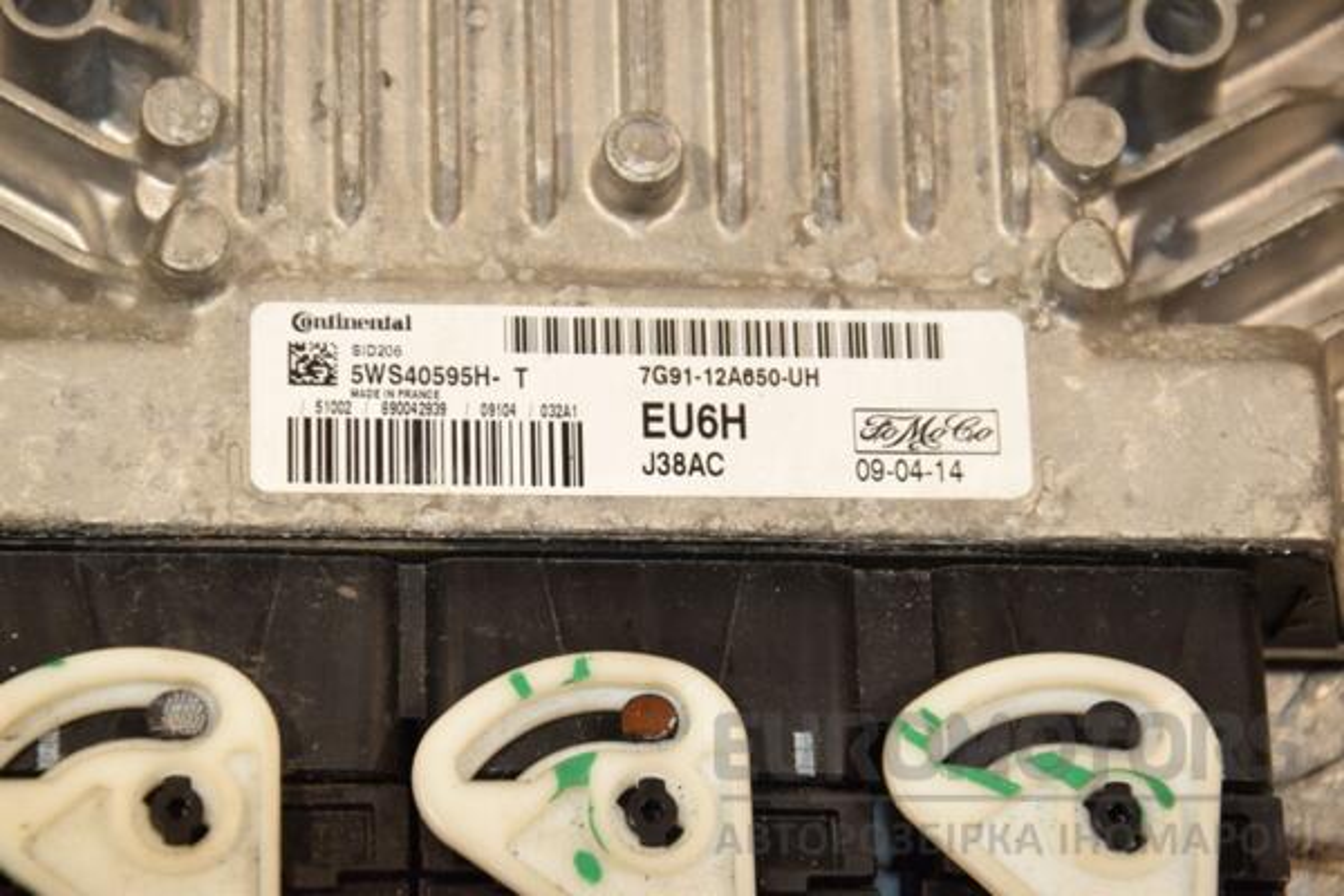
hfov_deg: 13.0
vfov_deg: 8.7
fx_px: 5880
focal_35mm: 158
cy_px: 448
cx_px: 672
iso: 800
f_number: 7.1
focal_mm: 105
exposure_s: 1/200
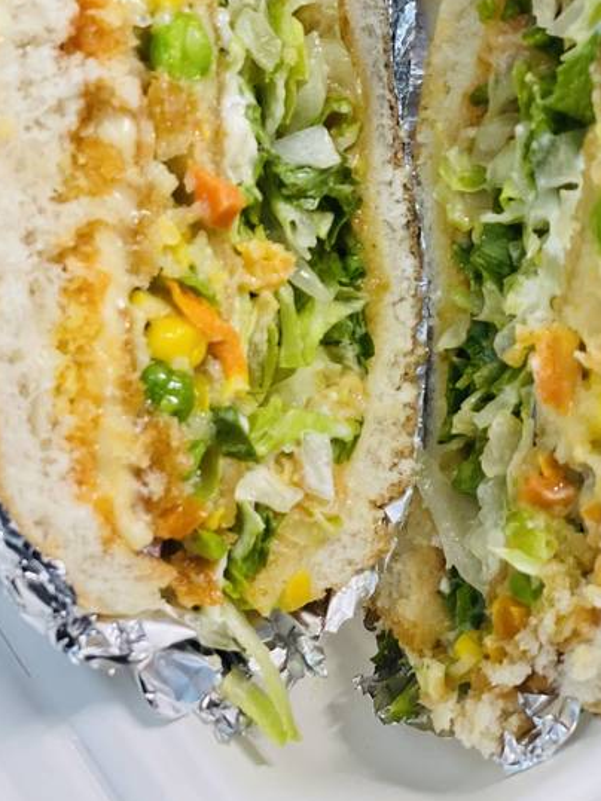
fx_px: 2015
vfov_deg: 22.4
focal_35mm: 87
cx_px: 356
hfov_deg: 17.0
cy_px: 271
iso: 250
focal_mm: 7.5
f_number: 2.2
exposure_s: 1/100
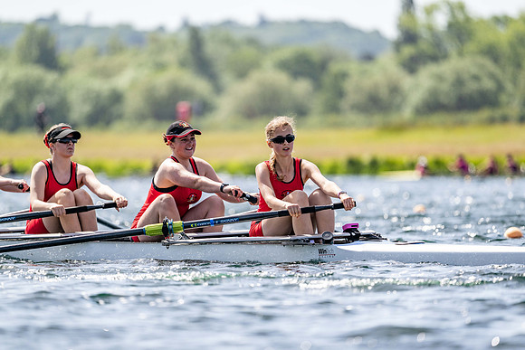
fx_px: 5834
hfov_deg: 5.2
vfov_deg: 3.4
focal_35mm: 400
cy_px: 175
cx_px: 262
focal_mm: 400
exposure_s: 1/2500
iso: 250
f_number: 4.5
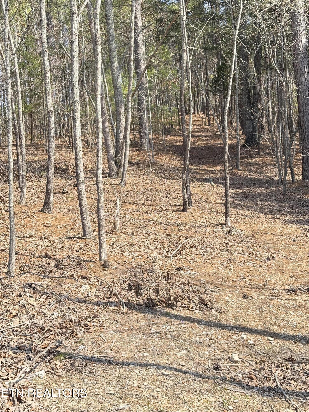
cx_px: 154
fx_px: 619
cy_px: 206
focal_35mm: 52
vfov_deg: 36.8
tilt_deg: +2.9
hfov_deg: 28.0
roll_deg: +3.6
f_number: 1.6
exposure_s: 1/687
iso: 32
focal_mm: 5.96
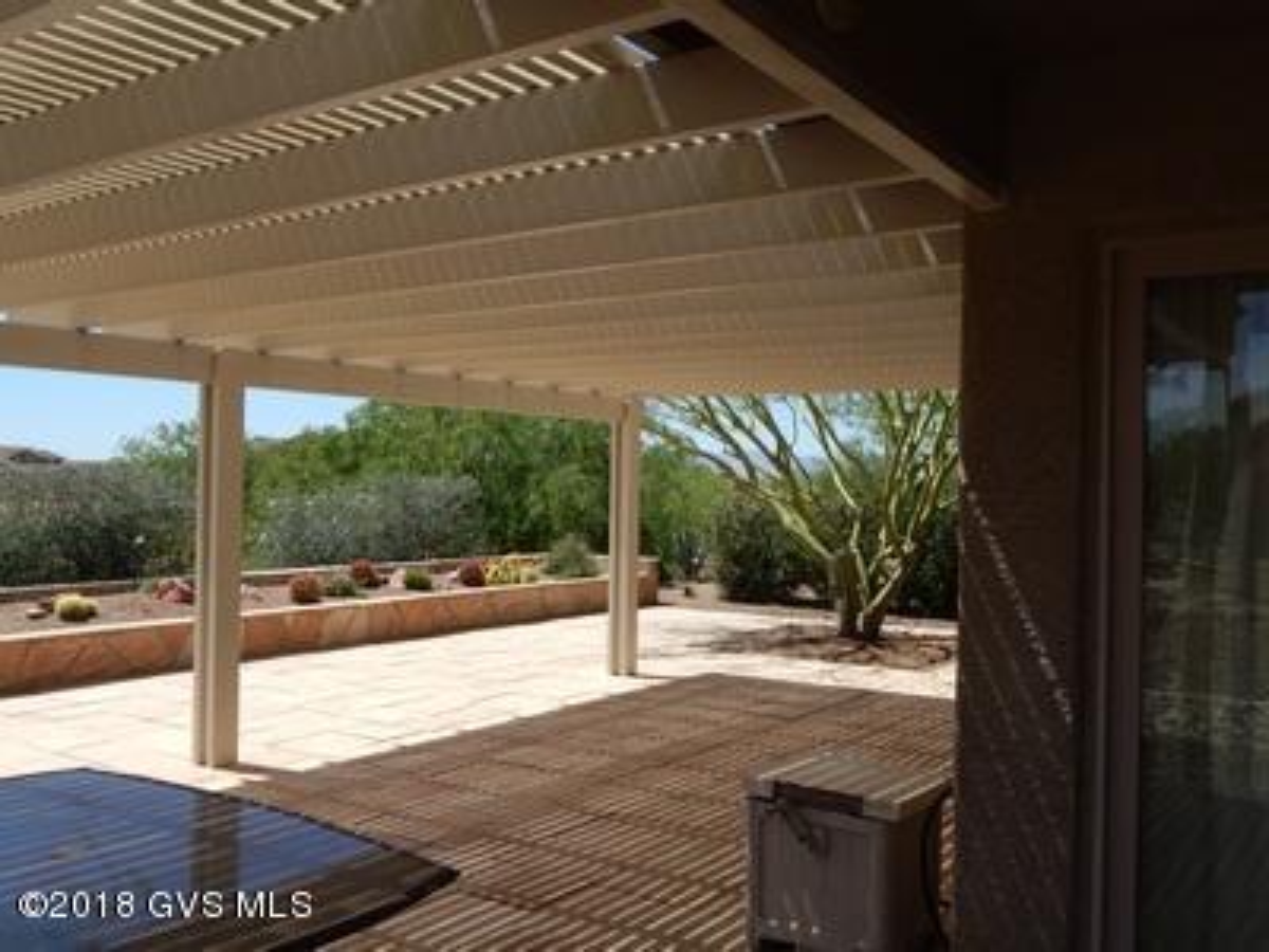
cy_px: 476
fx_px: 1136
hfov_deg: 58.4
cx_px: 634
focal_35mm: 31
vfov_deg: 45.4
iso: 125
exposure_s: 1/1250
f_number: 3.2
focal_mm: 5.6
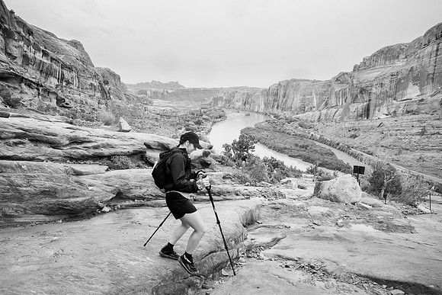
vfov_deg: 47.3
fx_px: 336
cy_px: 148
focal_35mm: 27
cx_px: 221
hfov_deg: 66.6
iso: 6400
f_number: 10
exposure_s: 1/1000
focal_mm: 27.4
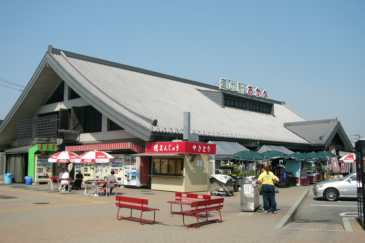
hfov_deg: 51.9
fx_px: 375
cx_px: 183
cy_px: 117
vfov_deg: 36.0
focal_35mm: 37
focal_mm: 5.8
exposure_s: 1/160
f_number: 8
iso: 50
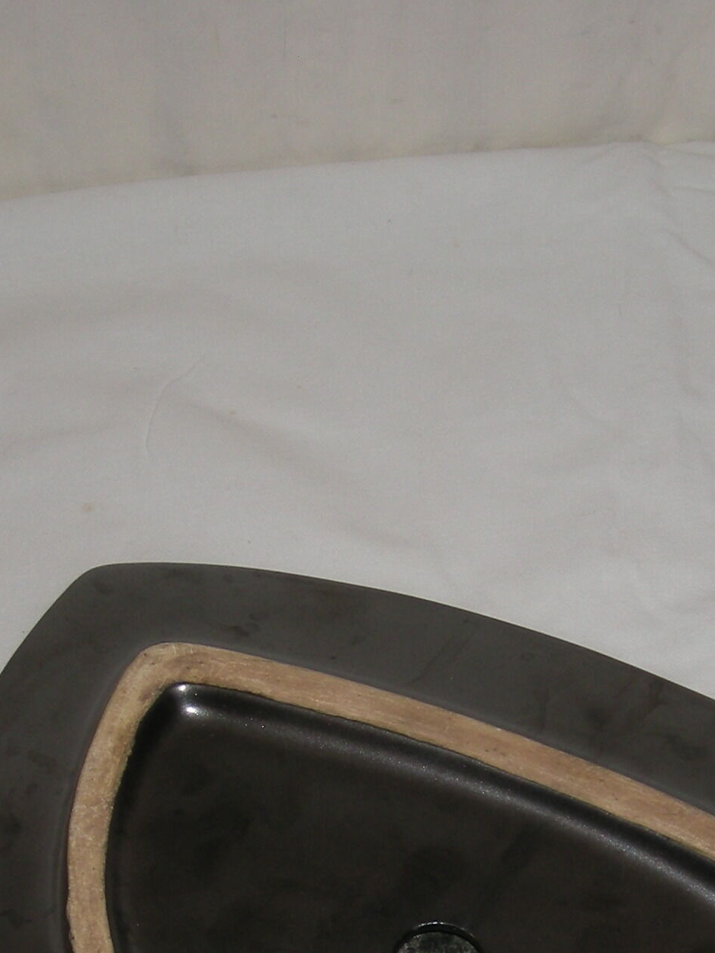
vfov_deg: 22.2
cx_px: 375
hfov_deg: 17.2
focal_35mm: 86
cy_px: 847
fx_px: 2368
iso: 50
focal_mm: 5.7
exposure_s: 1/54
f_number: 2.8
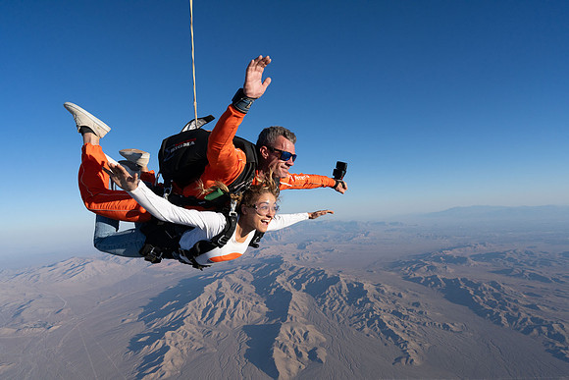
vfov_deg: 53.2
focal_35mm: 24
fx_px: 379
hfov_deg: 73.7
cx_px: 284
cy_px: 190
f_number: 9
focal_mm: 24
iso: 800
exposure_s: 1/2000
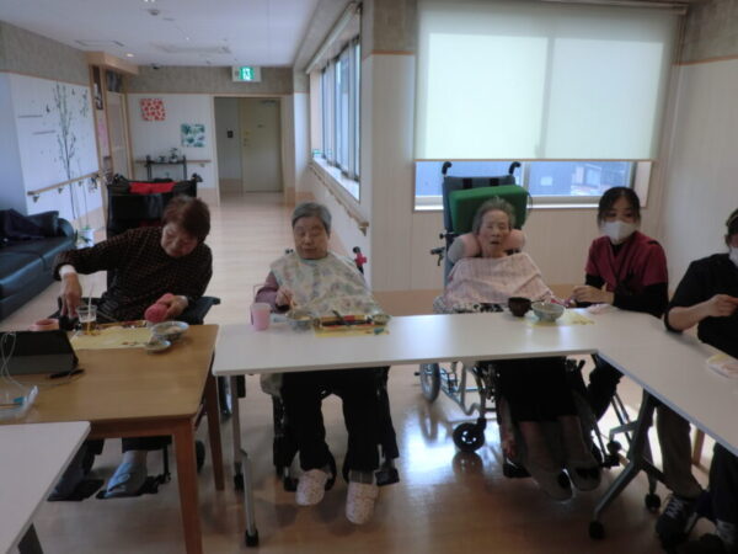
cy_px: 277
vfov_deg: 53.1
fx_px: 554
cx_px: 369
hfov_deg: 67.3
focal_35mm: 26
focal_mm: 4.7
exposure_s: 1/60
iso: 50
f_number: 2.8
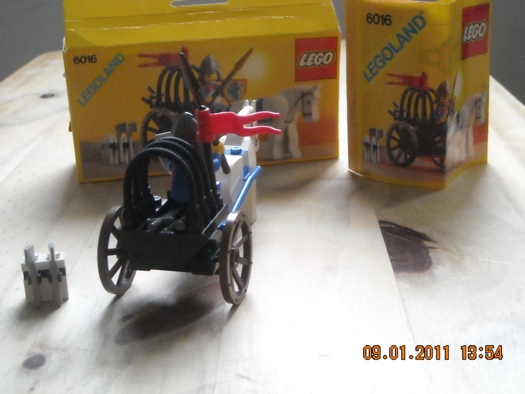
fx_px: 925
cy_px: 197
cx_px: 262
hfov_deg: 31.7
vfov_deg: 24.0
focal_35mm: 61
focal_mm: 9.87
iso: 800
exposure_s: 1/27
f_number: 3.5
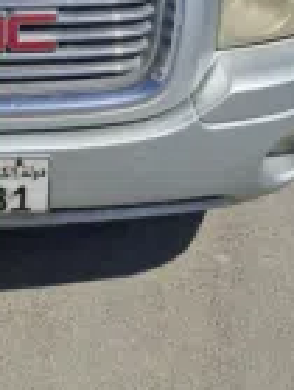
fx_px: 744
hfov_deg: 21.1
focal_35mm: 66
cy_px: -143
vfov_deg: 24.7
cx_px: -39
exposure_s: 1/3776
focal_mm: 5.54
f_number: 1.8
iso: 50
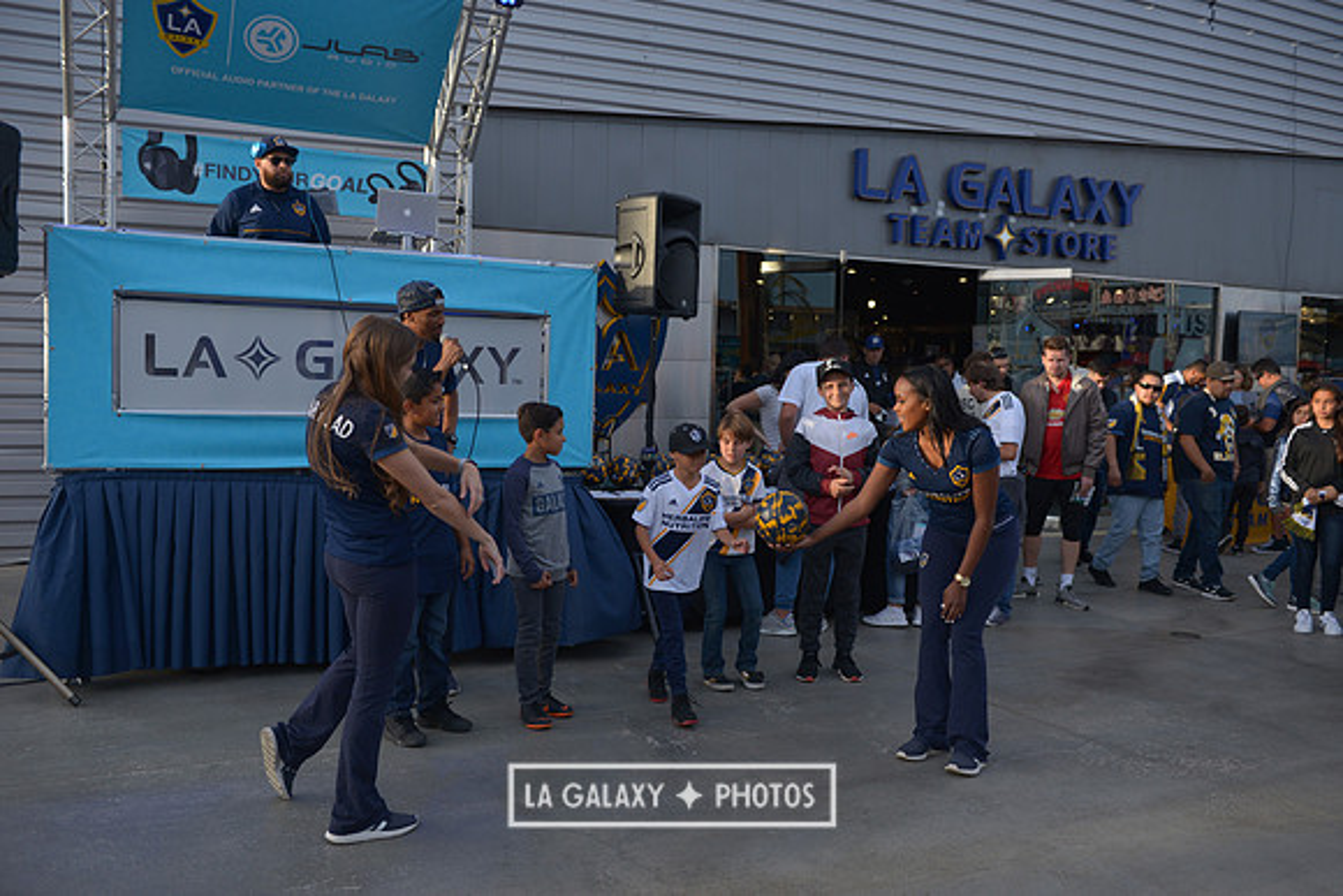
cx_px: 672
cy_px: 448
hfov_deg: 58.7
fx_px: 1194
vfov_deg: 41.1
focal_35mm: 32
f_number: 3.5
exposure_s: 1/1000
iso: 200
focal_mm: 32
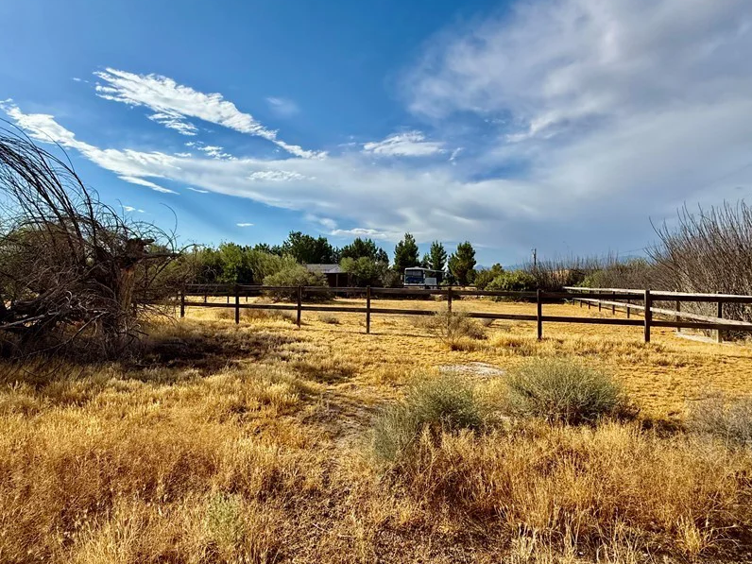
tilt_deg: +1.4
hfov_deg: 87.6
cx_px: 348
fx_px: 391
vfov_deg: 71.6
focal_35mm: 18
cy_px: 273
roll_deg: +0.2
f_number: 2.2
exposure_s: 1/3289
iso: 50
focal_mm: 2.22
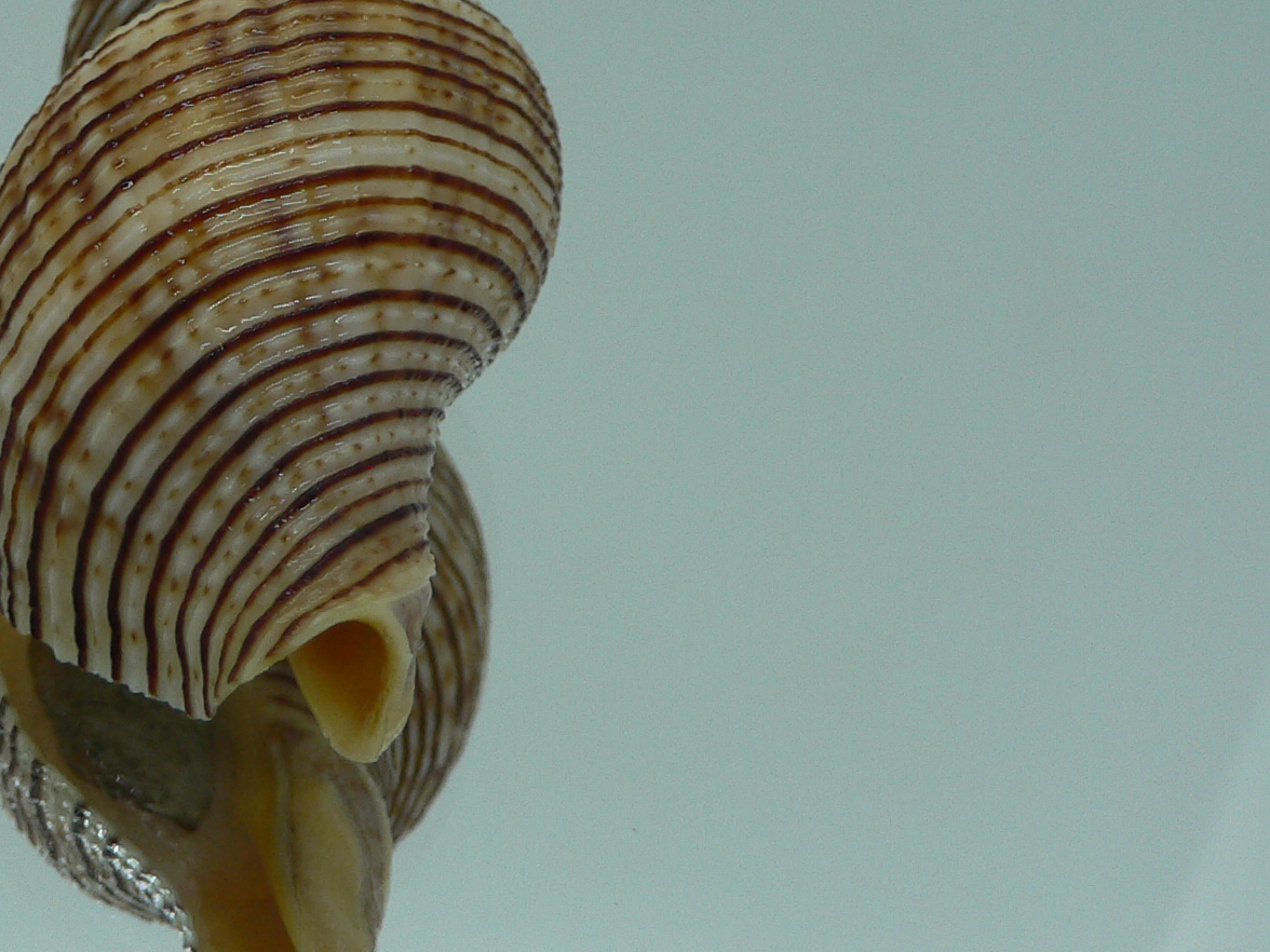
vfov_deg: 24.3
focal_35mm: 60
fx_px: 2201
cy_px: 307
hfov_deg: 31.3
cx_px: 247
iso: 80
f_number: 2.8
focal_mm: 4.6
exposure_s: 1/60
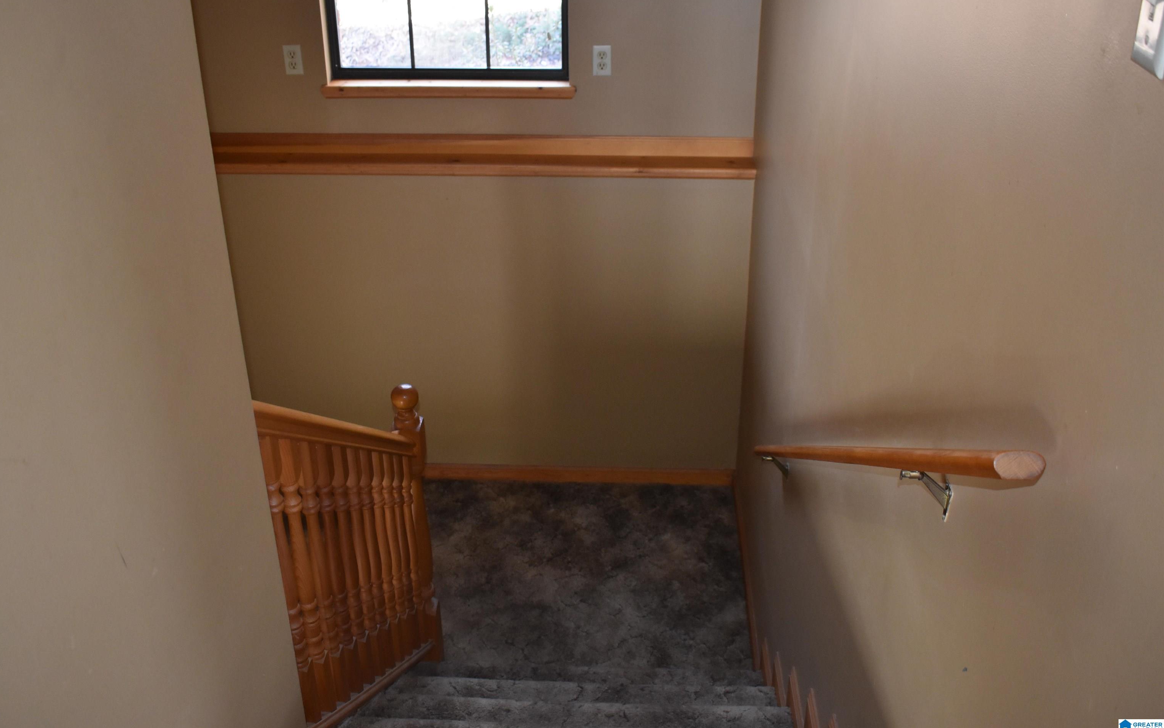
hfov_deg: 52.7
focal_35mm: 37
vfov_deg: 34.4
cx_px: 577
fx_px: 1174
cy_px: 345
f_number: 3.8
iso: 1600
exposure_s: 1/125
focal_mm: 24
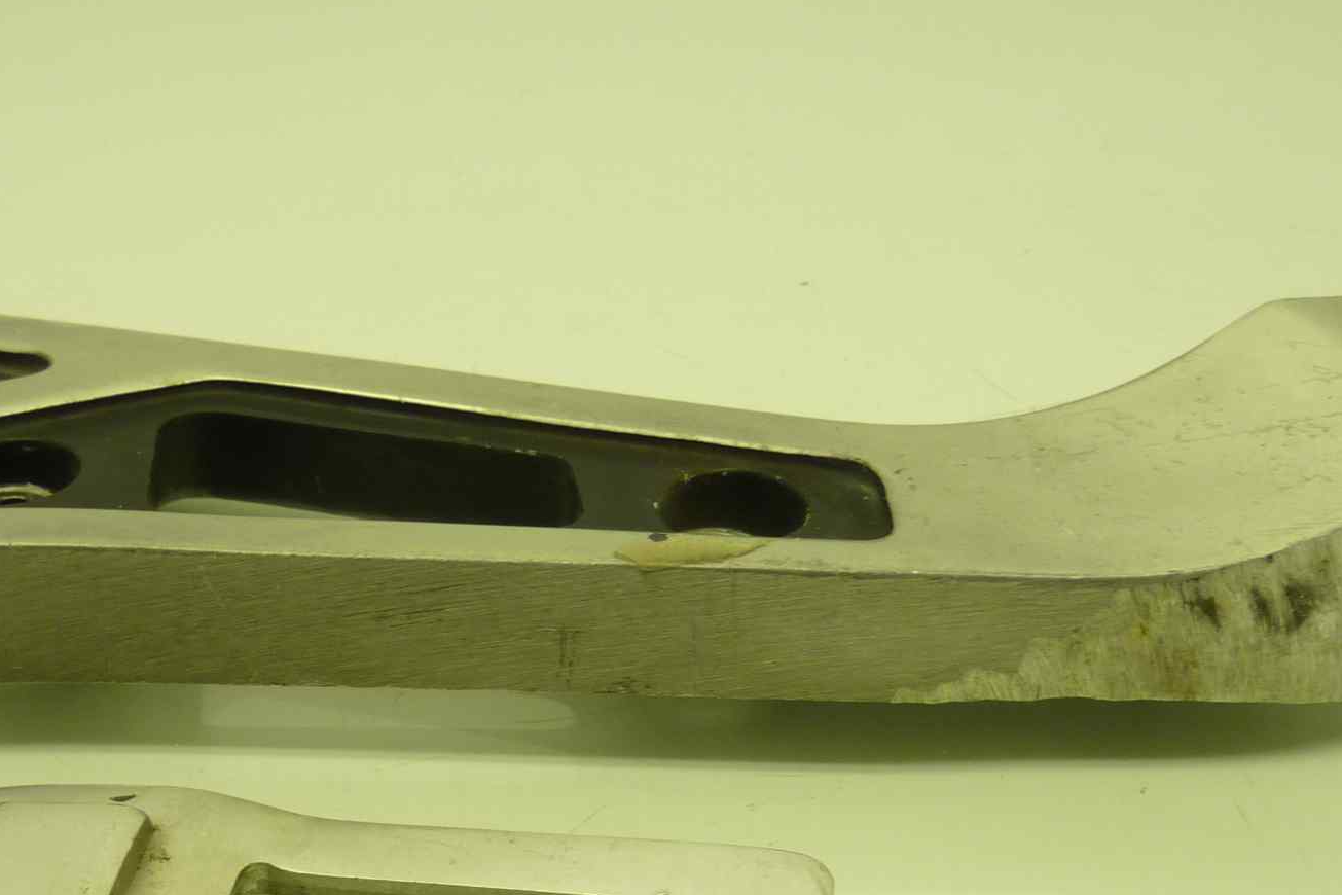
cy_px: 863
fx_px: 1901
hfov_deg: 38.8
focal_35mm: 51
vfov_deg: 25.4
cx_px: 556
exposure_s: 1/30
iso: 80
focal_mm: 4.1
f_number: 3.3
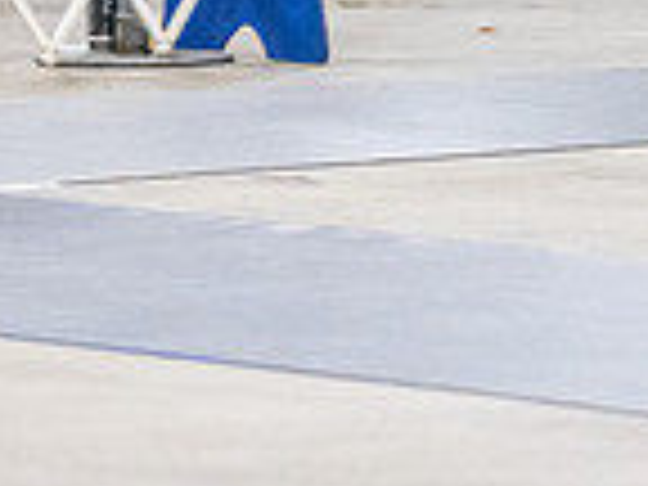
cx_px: -432
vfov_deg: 3.0
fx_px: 9341
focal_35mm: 499
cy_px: -299
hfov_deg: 3.9
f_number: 3.2
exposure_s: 1/320
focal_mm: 129
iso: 6400
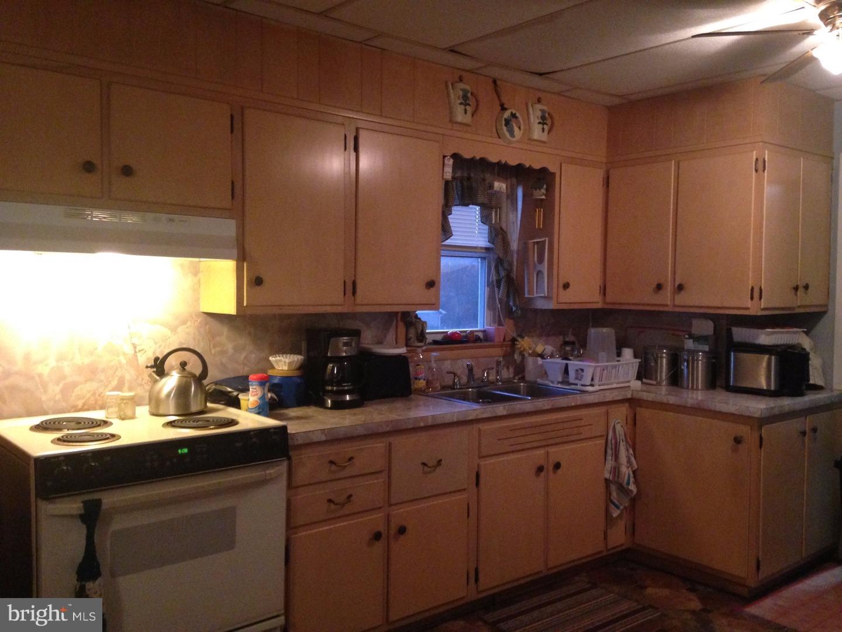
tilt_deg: -2.8
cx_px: 421
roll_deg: -2.2
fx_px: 803
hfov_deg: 55.4
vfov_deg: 42.9
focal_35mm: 33
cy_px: 316
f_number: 2.4
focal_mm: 4.12
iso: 400
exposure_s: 1/15
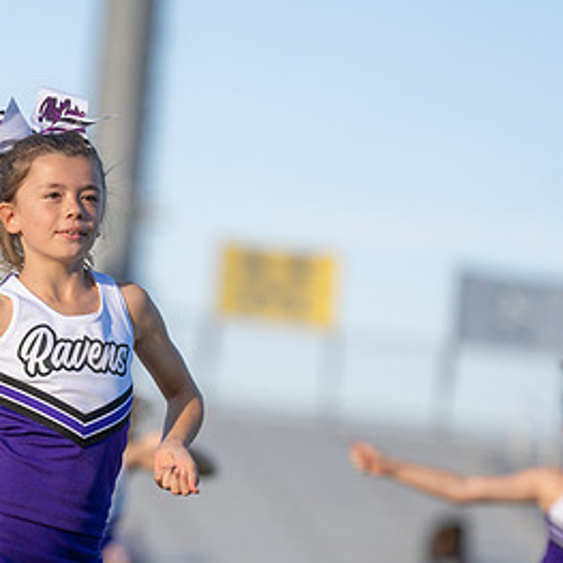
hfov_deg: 5.6
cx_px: 101
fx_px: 5796
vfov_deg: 5.6
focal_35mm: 315
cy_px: 401
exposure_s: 1/1000
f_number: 2.8
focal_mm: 168
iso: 100
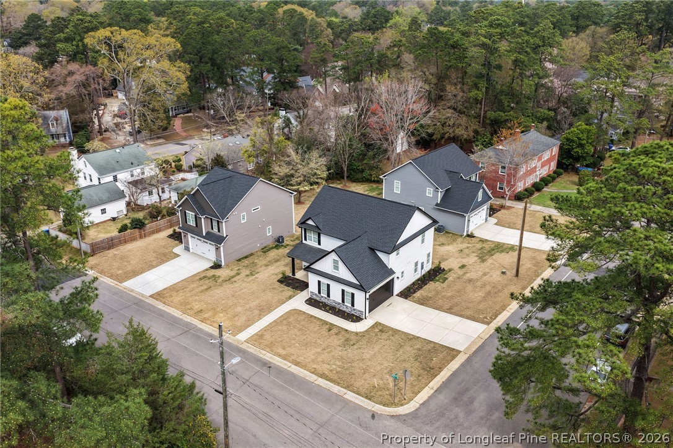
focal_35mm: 28
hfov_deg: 65.5
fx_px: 523
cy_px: 224
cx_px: 336
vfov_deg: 46.4
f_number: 2.8
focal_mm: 14.45
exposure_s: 1/500
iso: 125
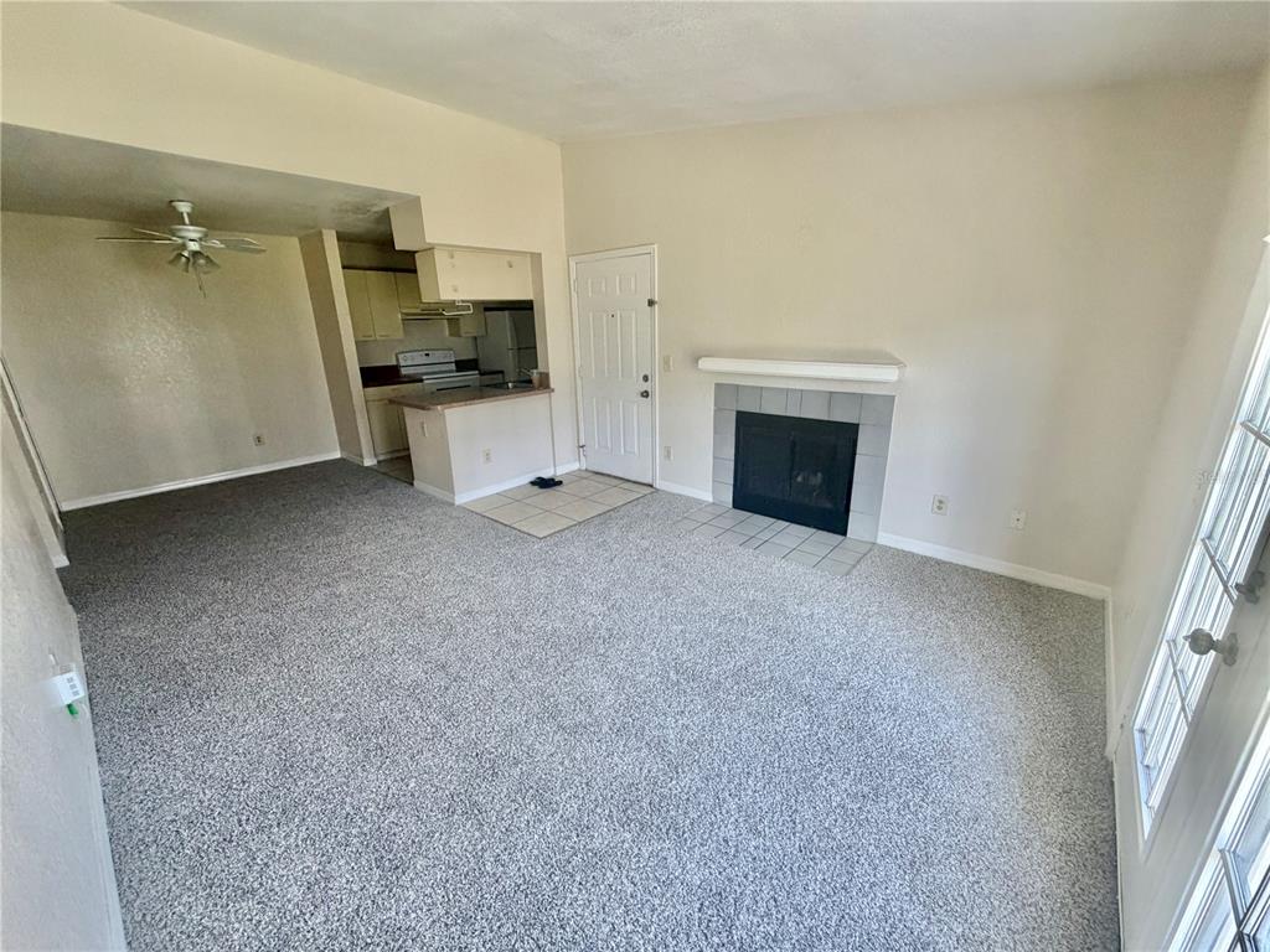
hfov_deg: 102.1
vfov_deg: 85.7
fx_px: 514
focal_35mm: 14
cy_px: 476
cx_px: 635
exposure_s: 1/121
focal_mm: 2.22
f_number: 2.2
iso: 250
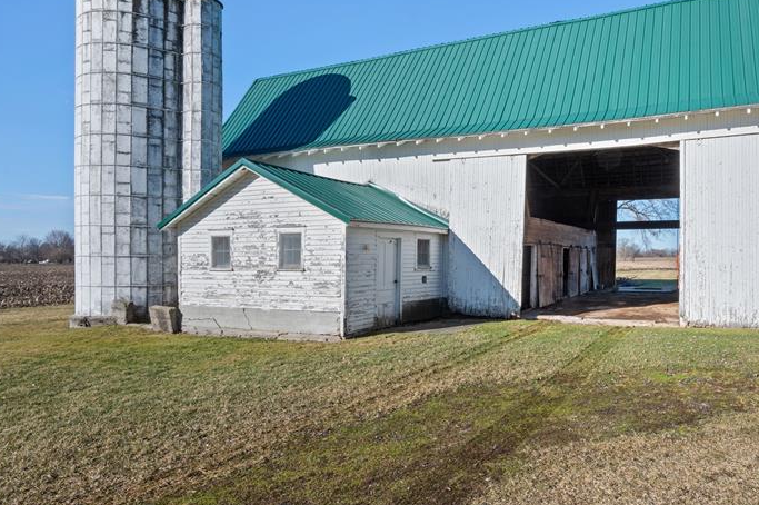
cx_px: 519
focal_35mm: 21
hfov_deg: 78.0
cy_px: 223
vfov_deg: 59.2
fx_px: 442
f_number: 11
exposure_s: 1/125
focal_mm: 14
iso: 100
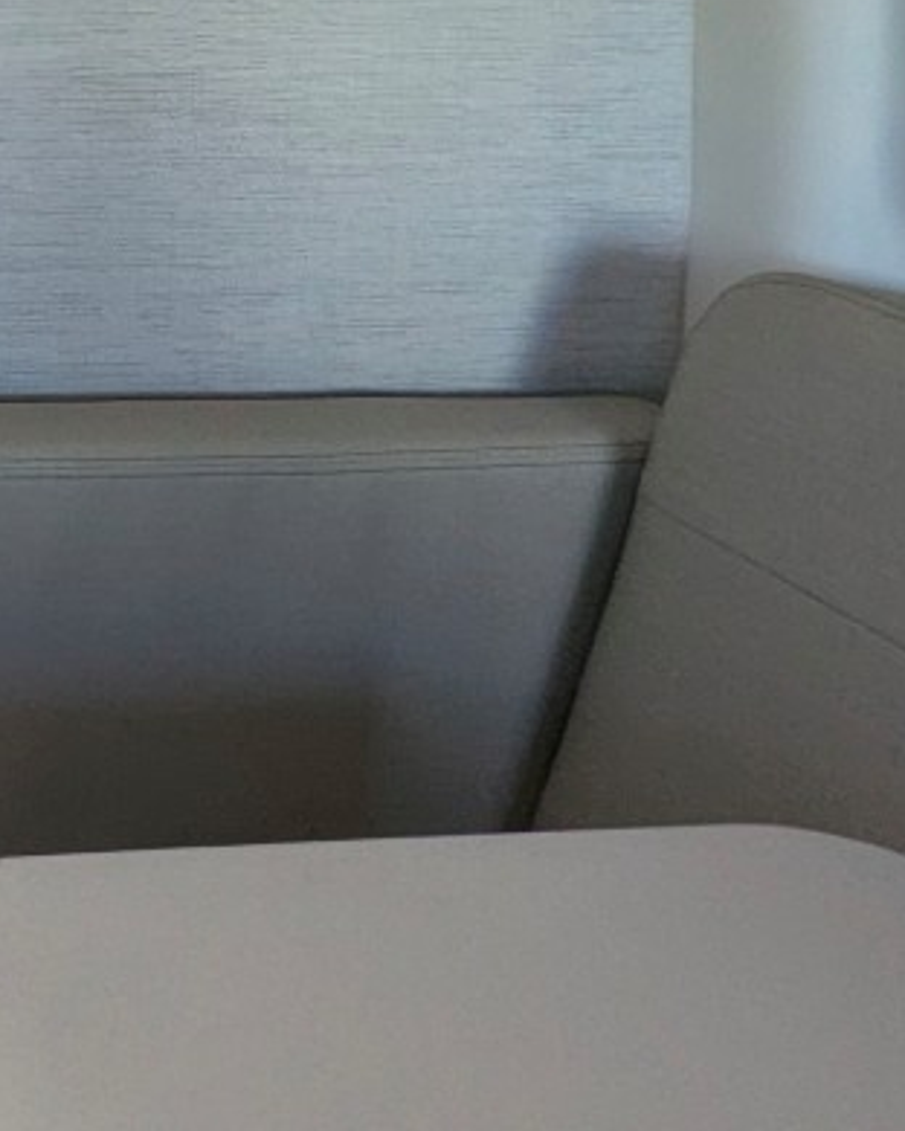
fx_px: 1875
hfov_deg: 17.7
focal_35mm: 56
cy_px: -194
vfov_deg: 29.3
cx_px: -959
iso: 53
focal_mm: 2.35
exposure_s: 1/157
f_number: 2.2
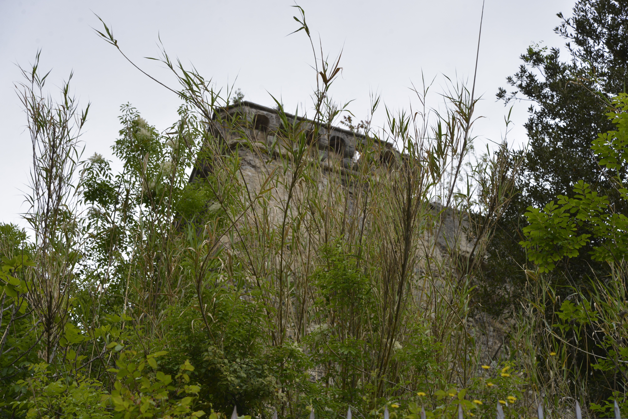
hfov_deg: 19.4
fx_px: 1832
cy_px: 210
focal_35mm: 105
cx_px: 314
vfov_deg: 13.1
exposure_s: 1/200
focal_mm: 105
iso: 200
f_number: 7.1
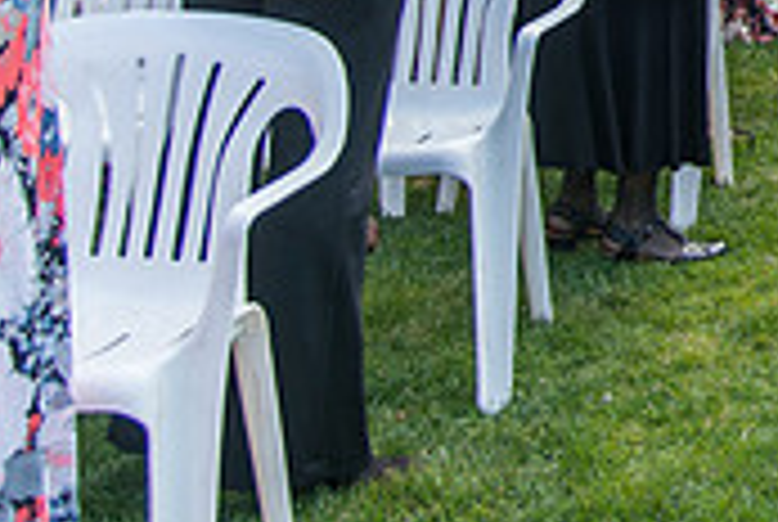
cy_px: -299
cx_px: 1232
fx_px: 2316
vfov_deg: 12.2
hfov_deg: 16.9
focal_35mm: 107
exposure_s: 1/250
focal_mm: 32
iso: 400
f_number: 4
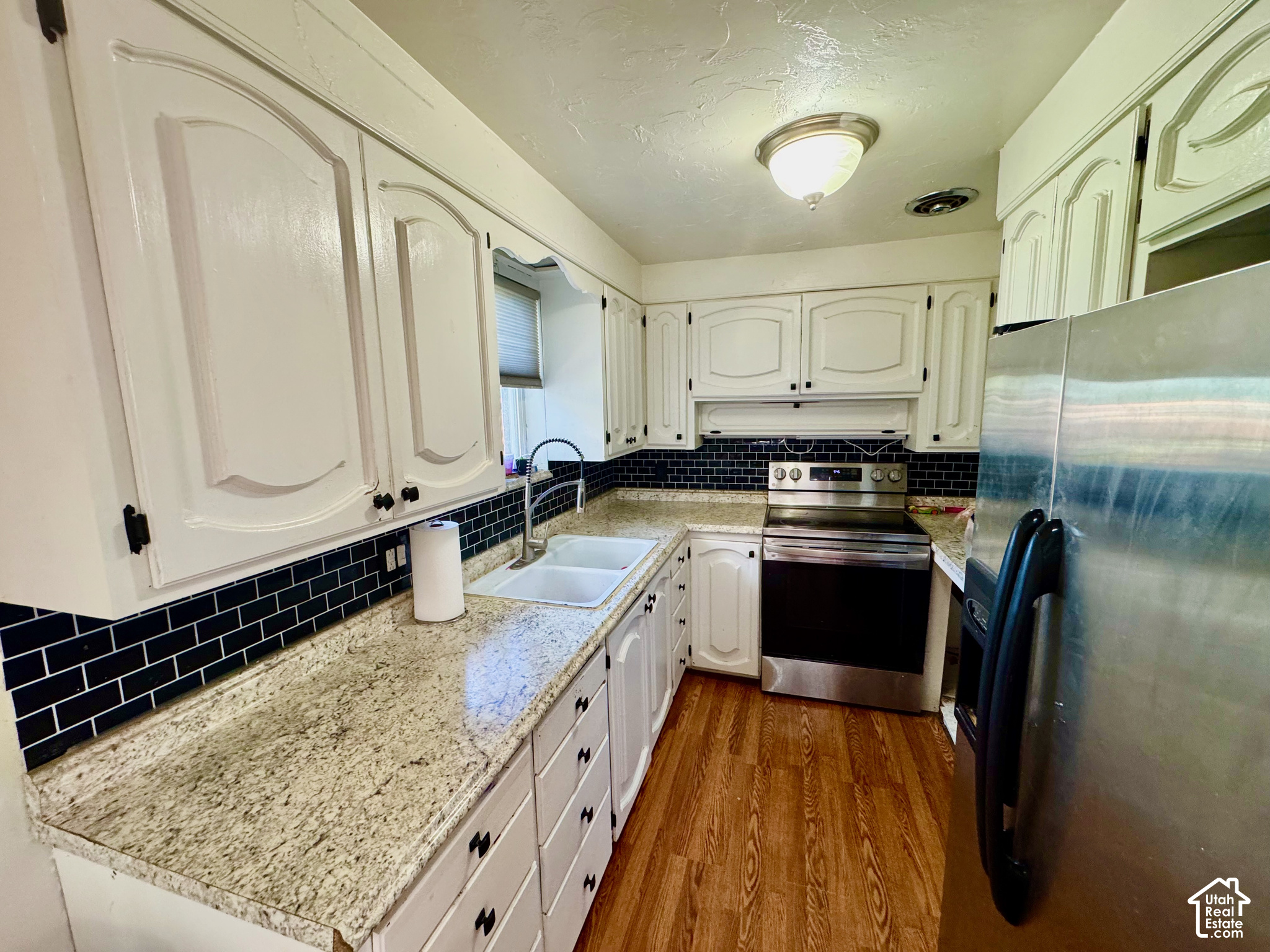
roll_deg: +1.3
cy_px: 476
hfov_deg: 102.1
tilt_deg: -7.8
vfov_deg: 85.7
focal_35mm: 14
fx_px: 514
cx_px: 635
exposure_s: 1/60
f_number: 2.2
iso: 250
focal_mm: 2.22
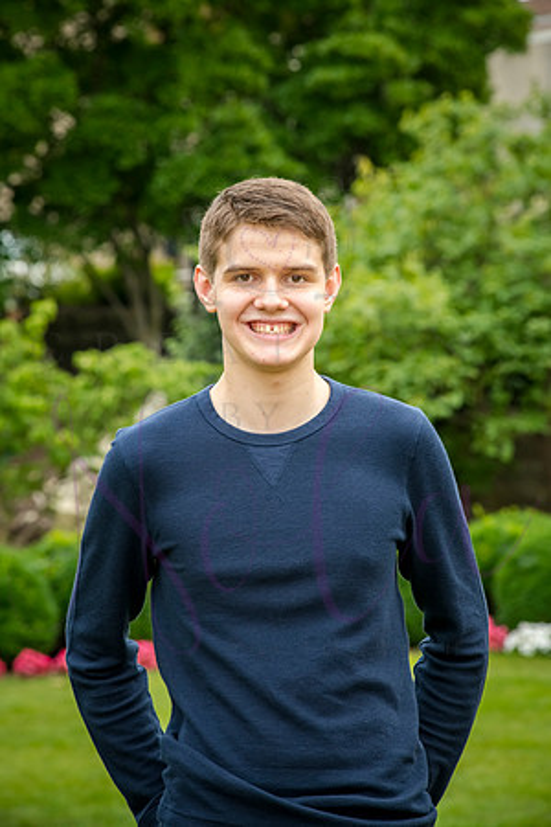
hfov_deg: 8.9
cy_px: 414
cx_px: 276
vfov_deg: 13.2
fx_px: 3558
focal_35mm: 155
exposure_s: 1/320
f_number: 11
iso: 640
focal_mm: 155
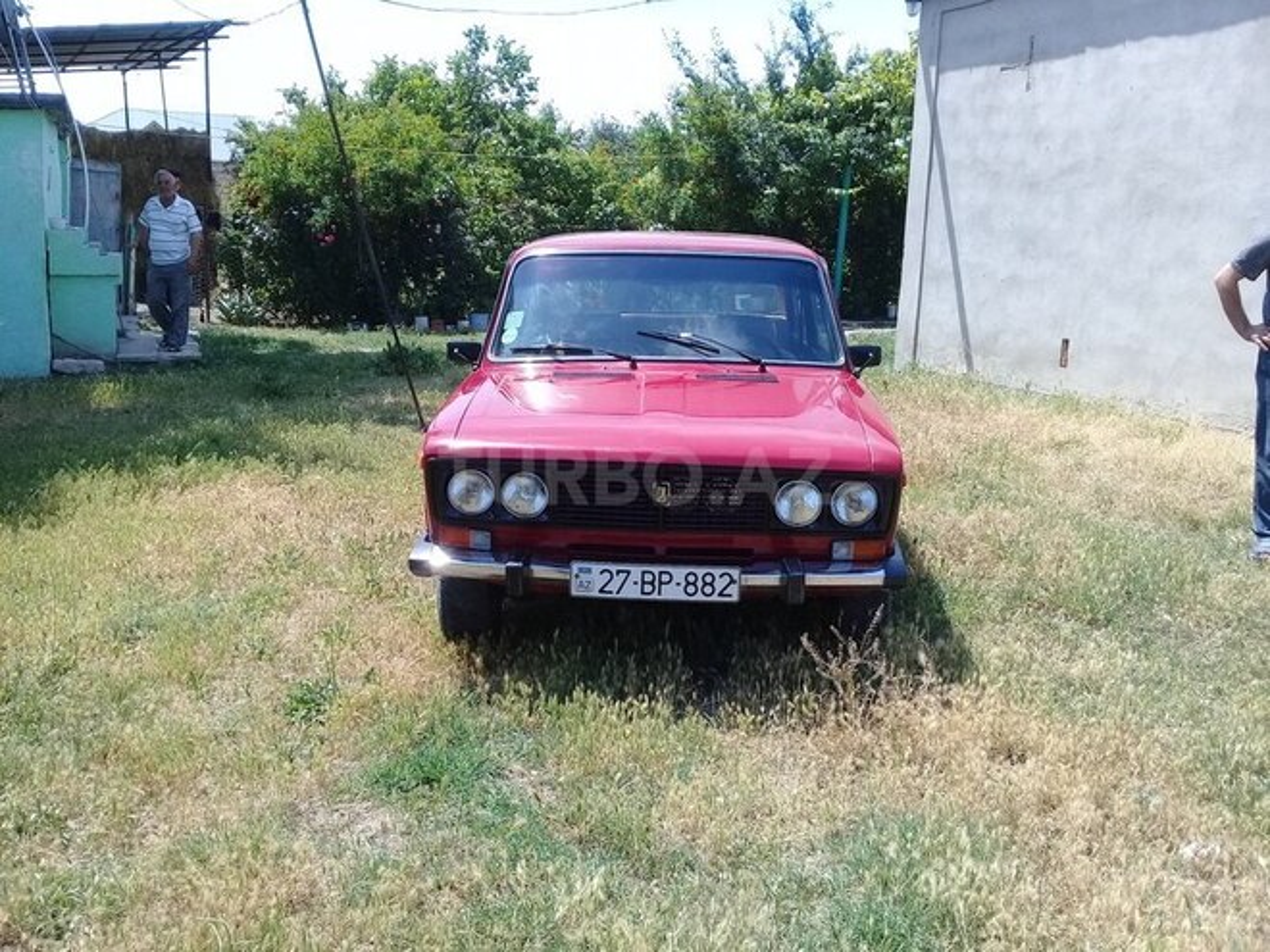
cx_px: 635
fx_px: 1137
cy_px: 476
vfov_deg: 45.4
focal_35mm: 31
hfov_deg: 58.4
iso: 50
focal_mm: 3.3
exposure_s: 1/646
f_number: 2.2
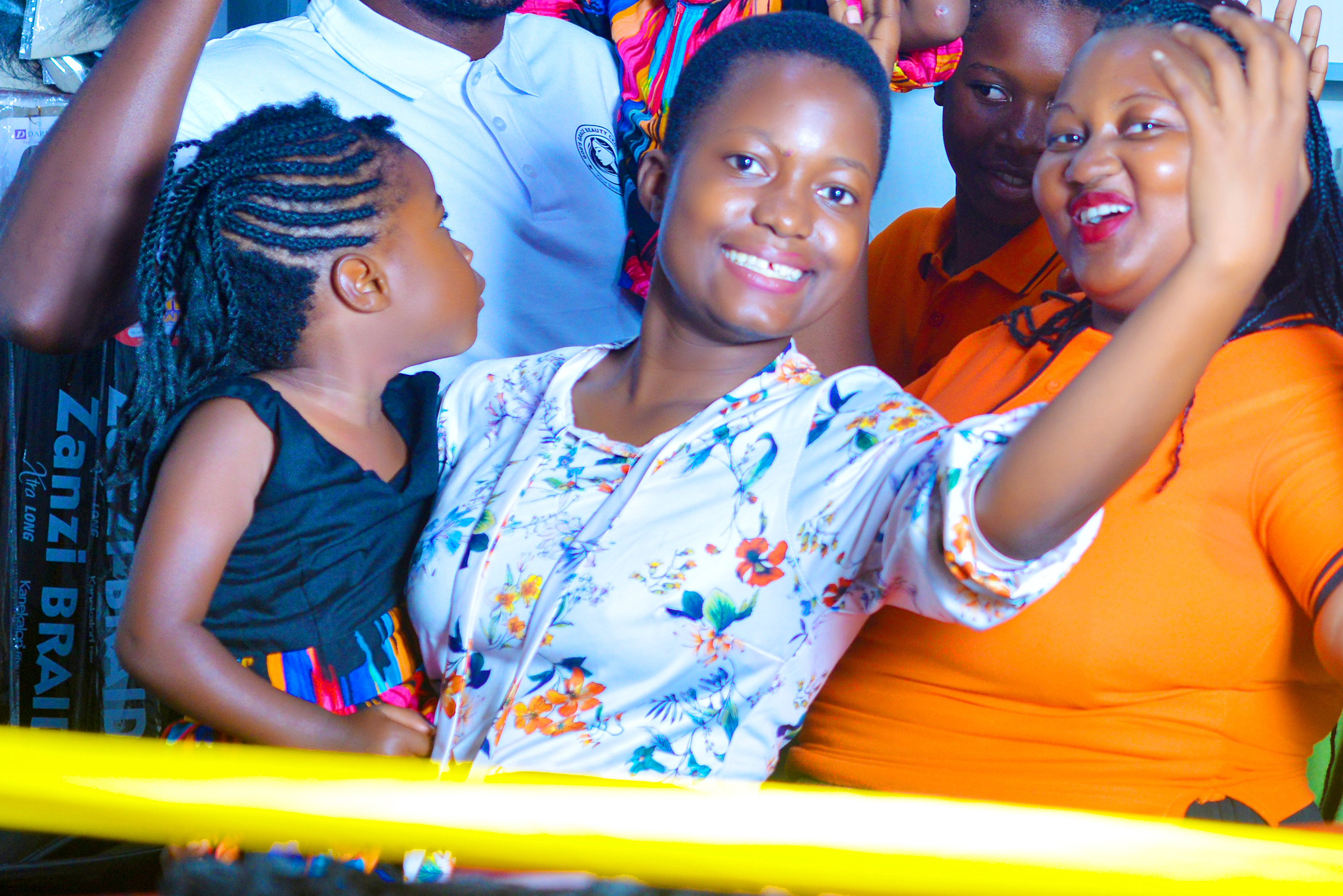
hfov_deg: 16.2
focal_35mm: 121
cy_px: 45
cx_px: 1604
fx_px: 4515
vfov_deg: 11.3
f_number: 4
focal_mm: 50
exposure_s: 1/250
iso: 400
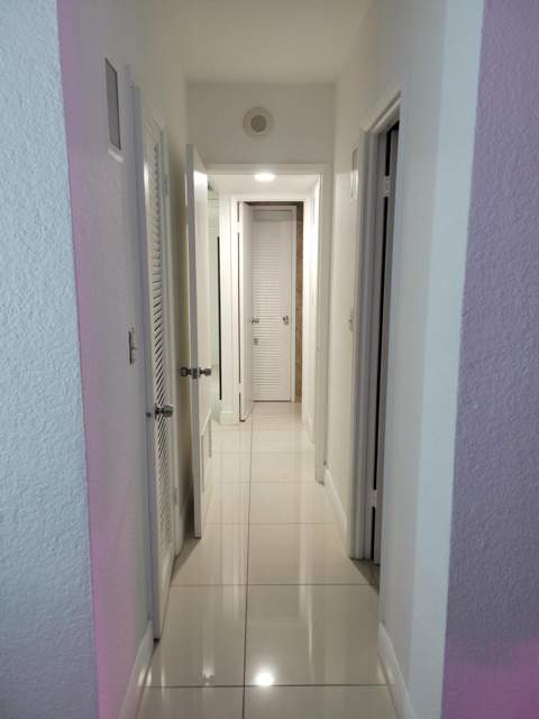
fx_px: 540
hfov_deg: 53.1
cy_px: 360
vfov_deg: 67.3
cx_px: 270
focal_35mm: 26
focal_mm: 5.4
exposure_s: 1/60
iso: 200
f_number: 1.8
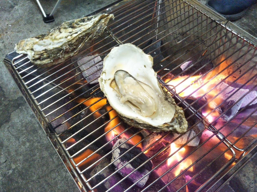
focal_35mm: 30
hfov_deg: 60.0
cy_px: 96
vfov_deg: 46.8
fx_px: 223
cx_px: 128
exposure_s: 1/23
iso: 226
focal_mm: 4
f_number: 2.2
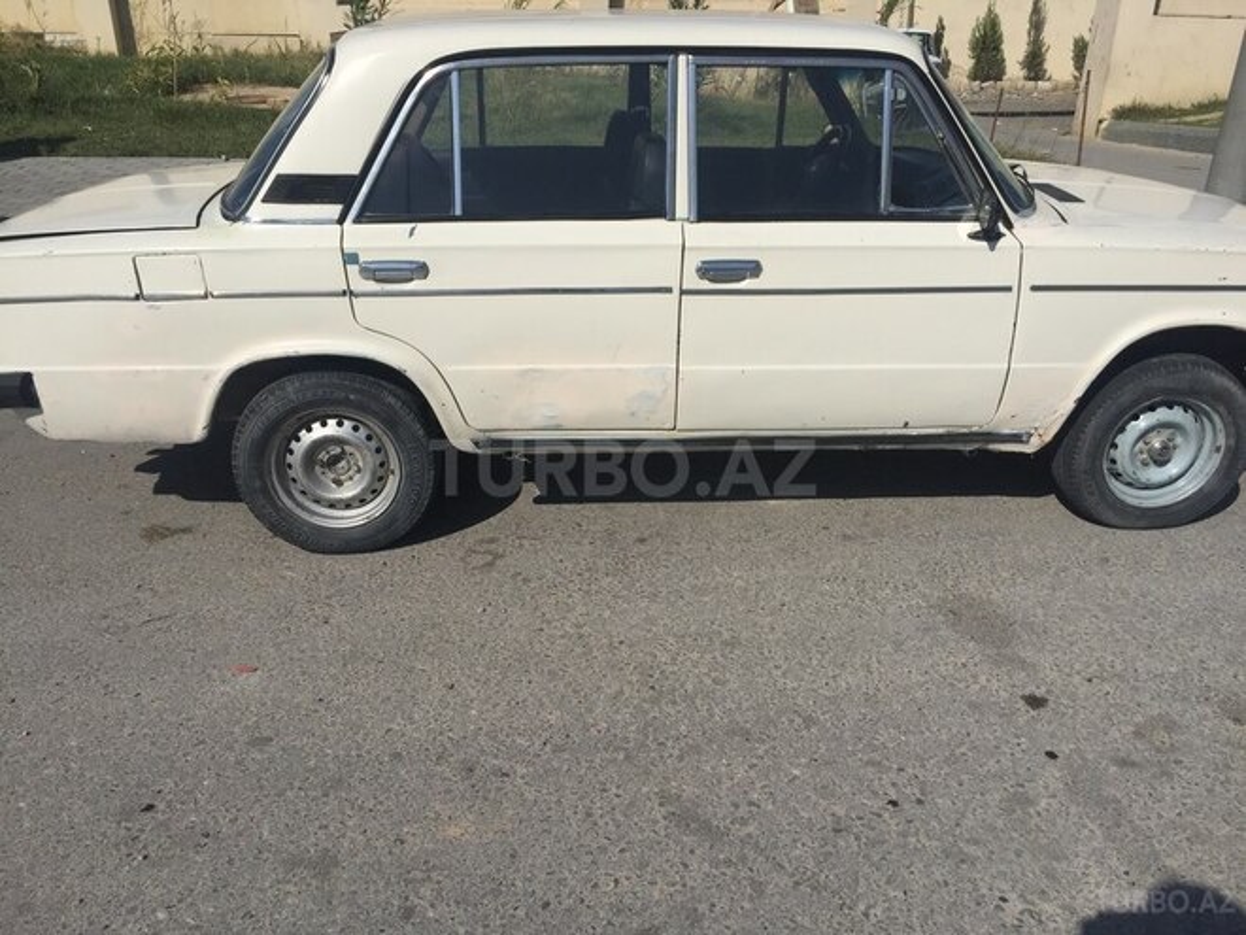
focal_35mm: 29
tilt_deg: -26.4
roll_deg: -2.7
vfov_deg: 48.2
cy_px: 468
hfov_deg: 61.7
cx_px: 623
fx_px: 1044
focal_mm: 4.15
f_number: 2.2
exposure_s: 1/5650
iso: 32
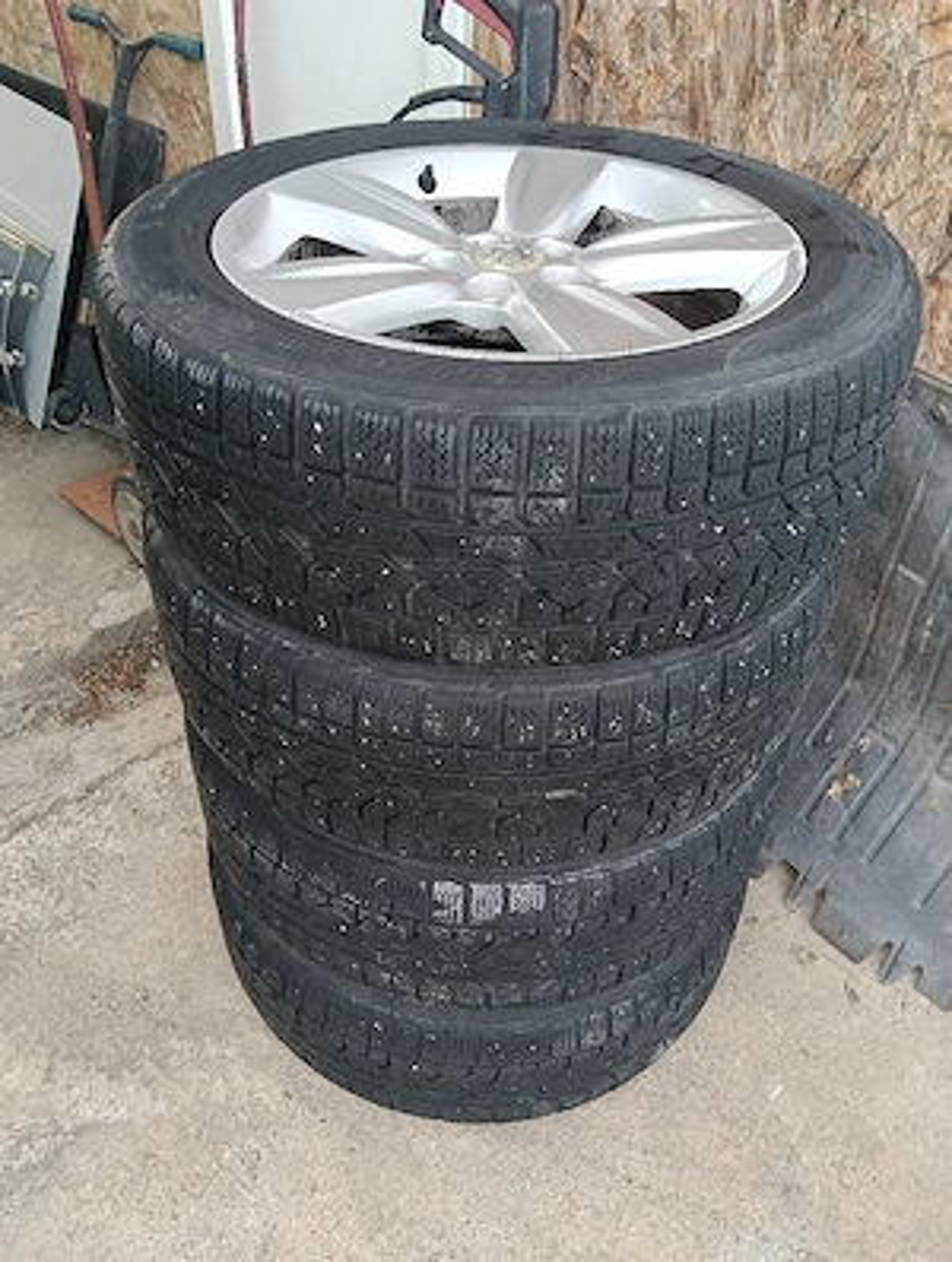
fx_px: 987
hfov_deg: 51.5
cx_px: 476
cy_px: 631
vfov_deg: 65.2
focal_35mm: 27
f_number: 1.8
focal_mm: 3.98
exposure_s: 1/33.3
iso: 100
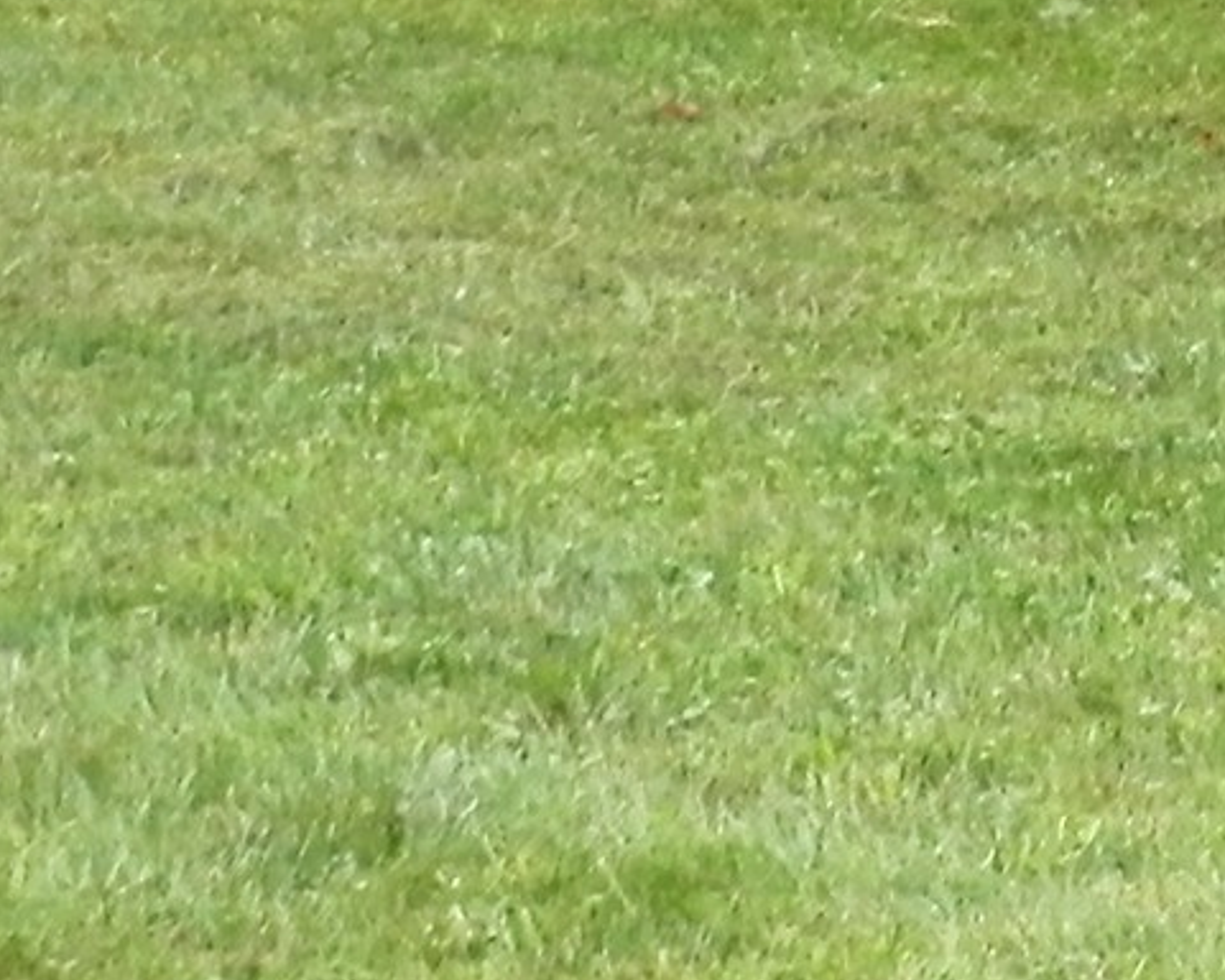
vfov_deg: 7.2
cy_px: -1102
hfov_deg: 8.9
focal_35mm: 206
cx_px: 2419
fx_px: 7469
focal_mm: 6
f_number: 3.4
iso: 80
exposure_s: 1/80
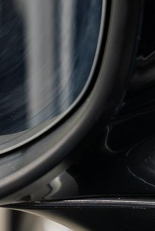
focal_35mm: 277
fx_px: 1786
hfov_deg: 4.9
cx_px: -158
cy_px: -15
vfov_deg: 7.4
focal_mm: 67.1
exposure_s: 1/2
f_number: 5.6
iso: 100
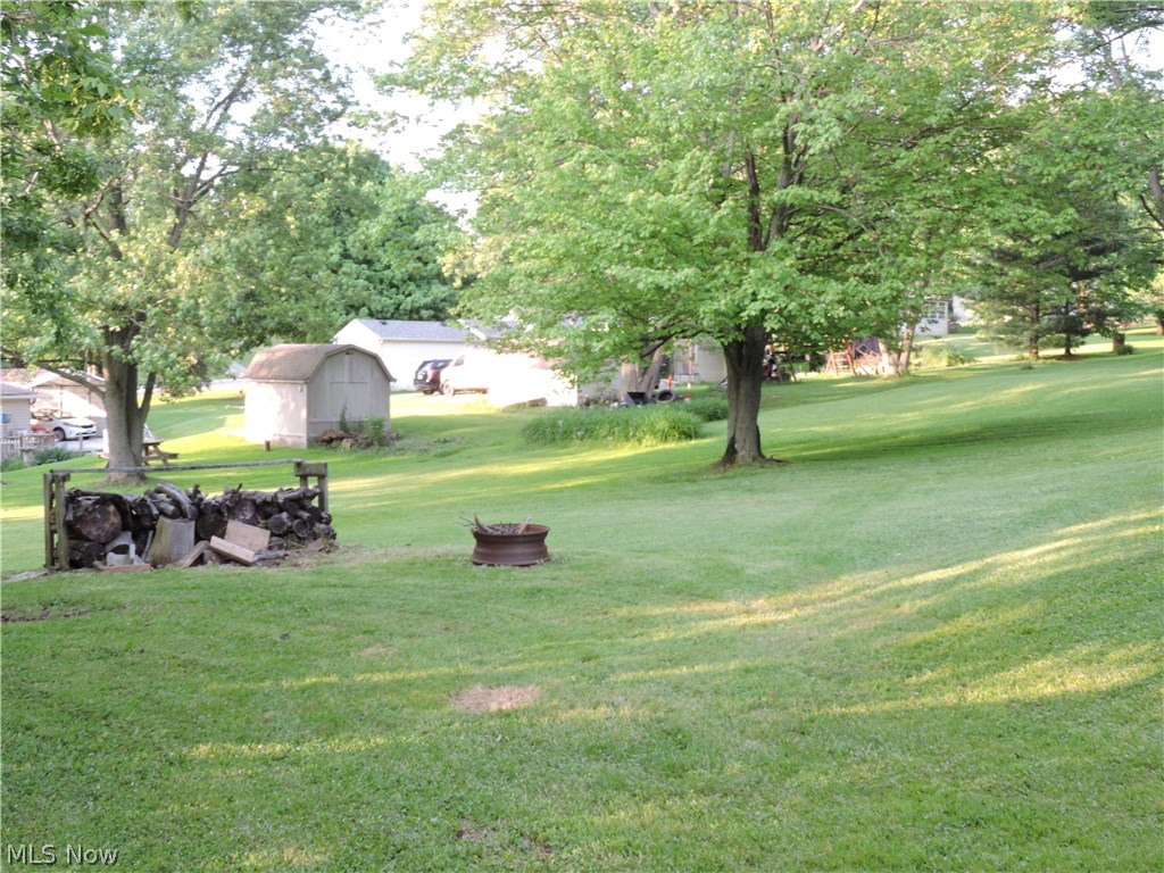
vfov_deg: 32.2
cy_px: 436
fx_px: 1513
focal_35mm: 45
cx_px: 582
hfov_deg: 42.1
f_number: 4
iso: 100
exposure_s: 1/30
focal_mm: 8.1
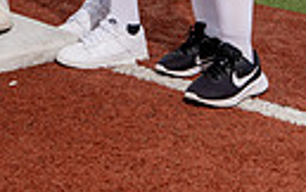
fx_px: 1035
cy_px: -277
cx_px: -24
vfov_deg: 9.4
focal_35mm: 124
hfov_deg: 16.4
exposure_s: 1/250
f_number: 8
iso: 125
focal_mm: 35
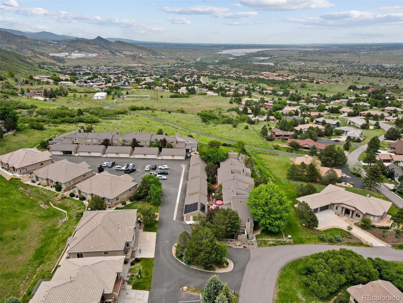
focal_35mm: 24
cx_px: 202
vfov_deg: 56.8
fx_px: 279
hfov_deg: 71.6
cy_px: 152
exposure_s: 1/500
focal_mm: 4.5
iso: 100
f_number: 2.8
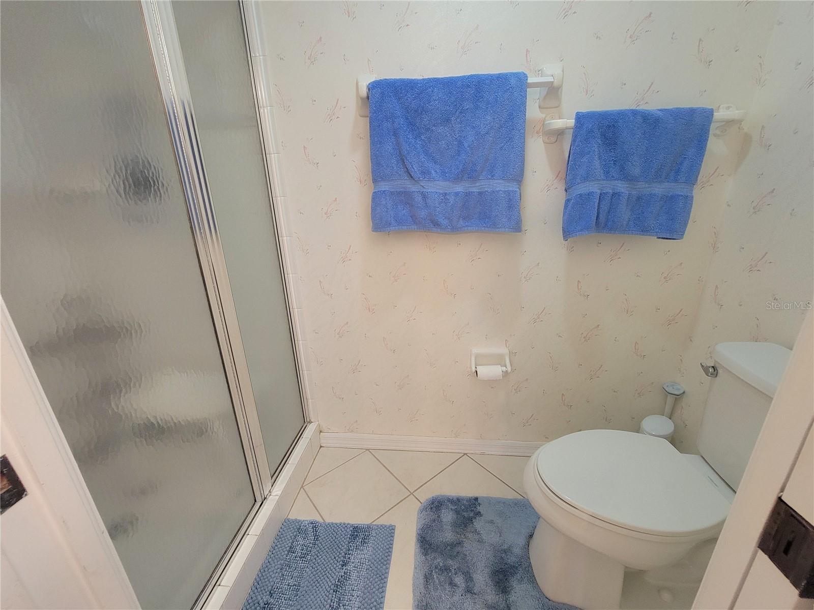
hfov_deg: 106.2
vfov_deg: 89.9
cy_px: 305
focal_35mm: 13
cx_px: 407
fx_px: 306
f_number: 2.2
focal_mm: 2.2
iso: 400
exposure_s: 1/60.2
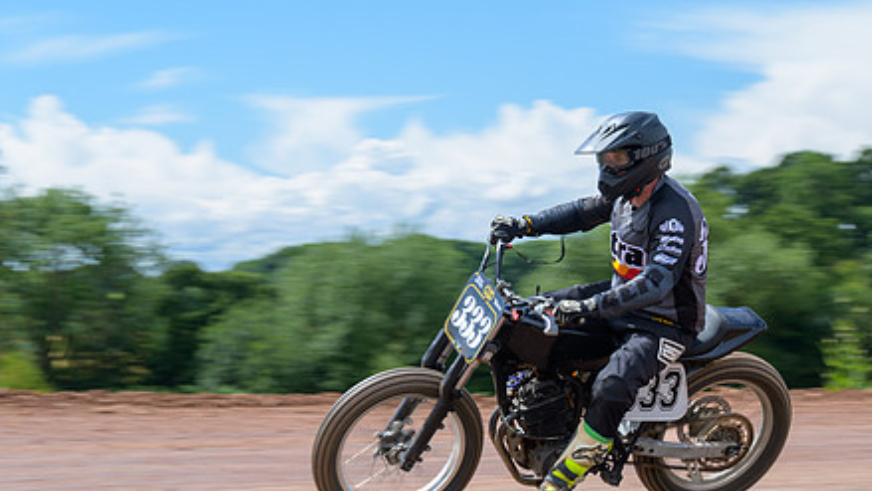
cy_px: 256
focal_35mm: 111
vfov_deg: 10.9
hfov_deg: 19.3
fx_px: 2567
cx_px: 397
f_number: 6.3
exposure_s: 1/160
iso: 64
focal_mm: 70
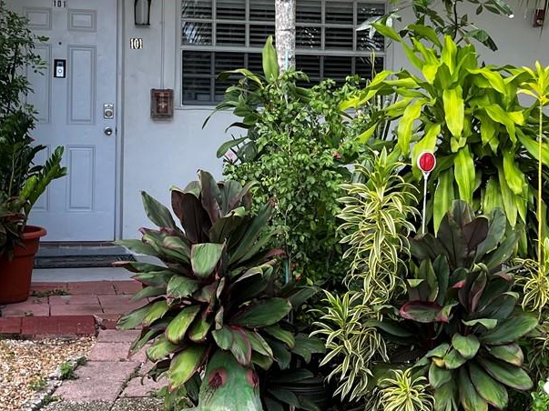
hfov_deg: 28.2
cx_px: 274
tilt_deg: -1.4
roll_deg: -1.0
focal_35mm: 69
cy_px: 137
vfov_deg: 21.2
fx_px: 1094
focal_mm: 5.7
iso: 50
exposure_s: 1/466
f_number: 1.5
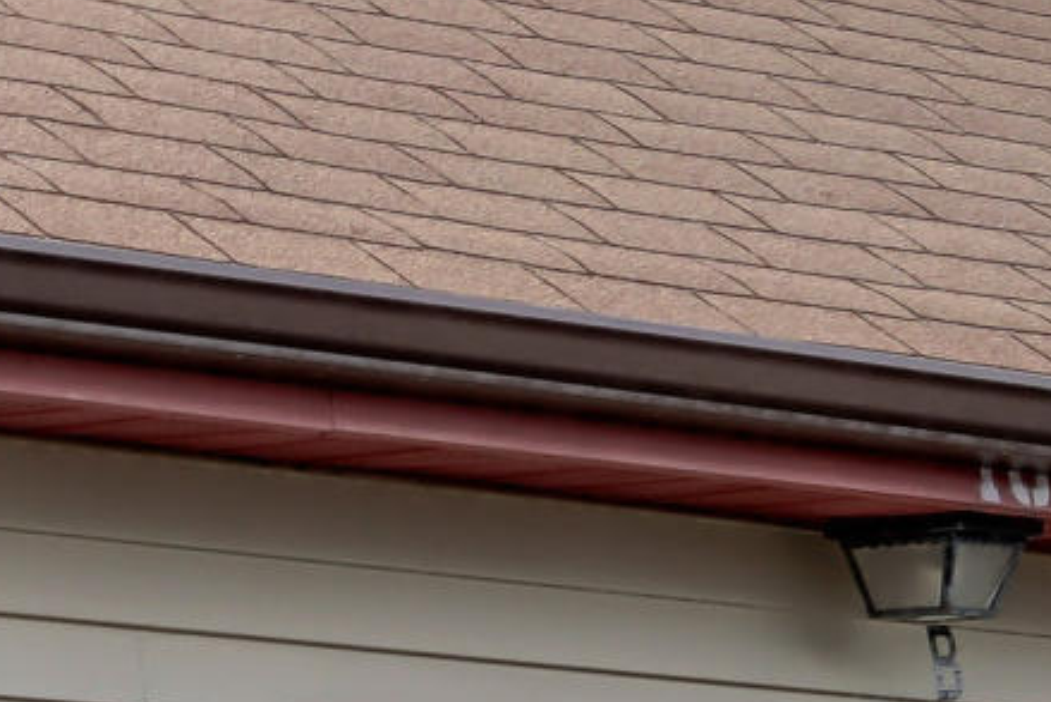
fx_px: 6979
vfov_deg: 5.6
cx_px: -1688
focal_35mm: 239
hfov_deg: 7.8
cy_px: 1417
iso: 100
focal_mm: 35
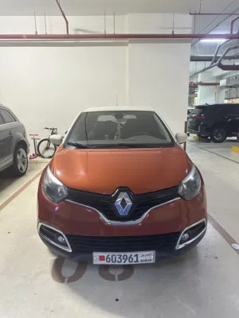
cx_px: 120
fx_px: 221
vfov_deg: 71.6
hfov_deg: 56.8
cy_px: 159
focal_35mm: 24
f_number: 1.78
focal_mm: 6.86
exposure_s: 1/25
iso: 800
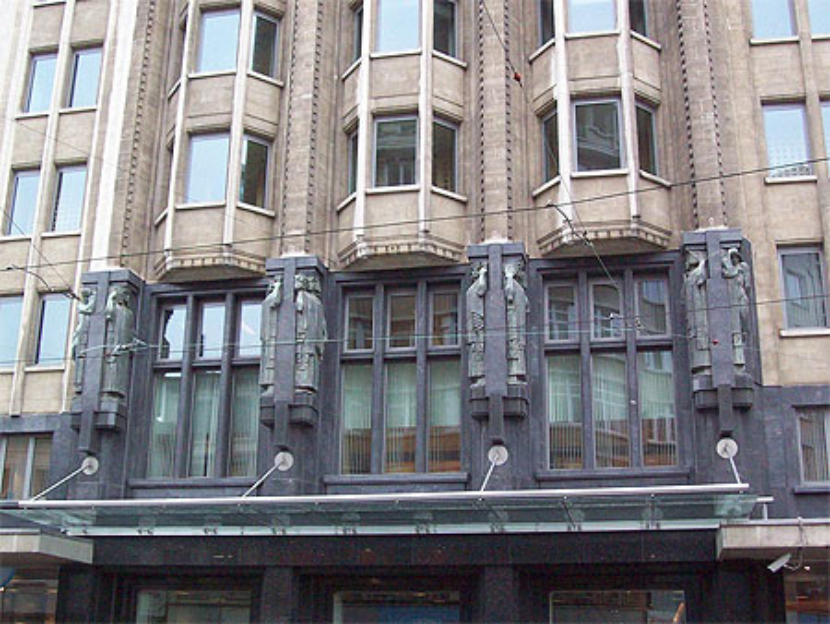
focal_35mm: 45
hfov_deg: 42.1
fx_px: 1080
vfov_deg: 32.2
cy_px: 312
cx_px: 415
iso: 303
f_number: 3
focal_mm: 7.6
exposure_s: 1/147
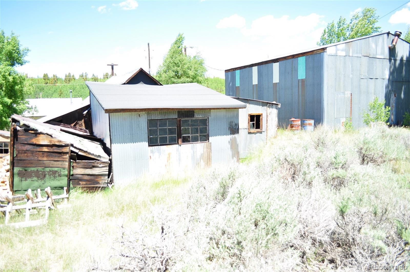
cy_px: 136
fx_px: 307
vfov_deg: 47.8
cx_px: 205
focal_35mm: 27
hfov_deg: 67.5
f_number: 10
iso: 200
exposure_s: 1/320
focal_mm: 18
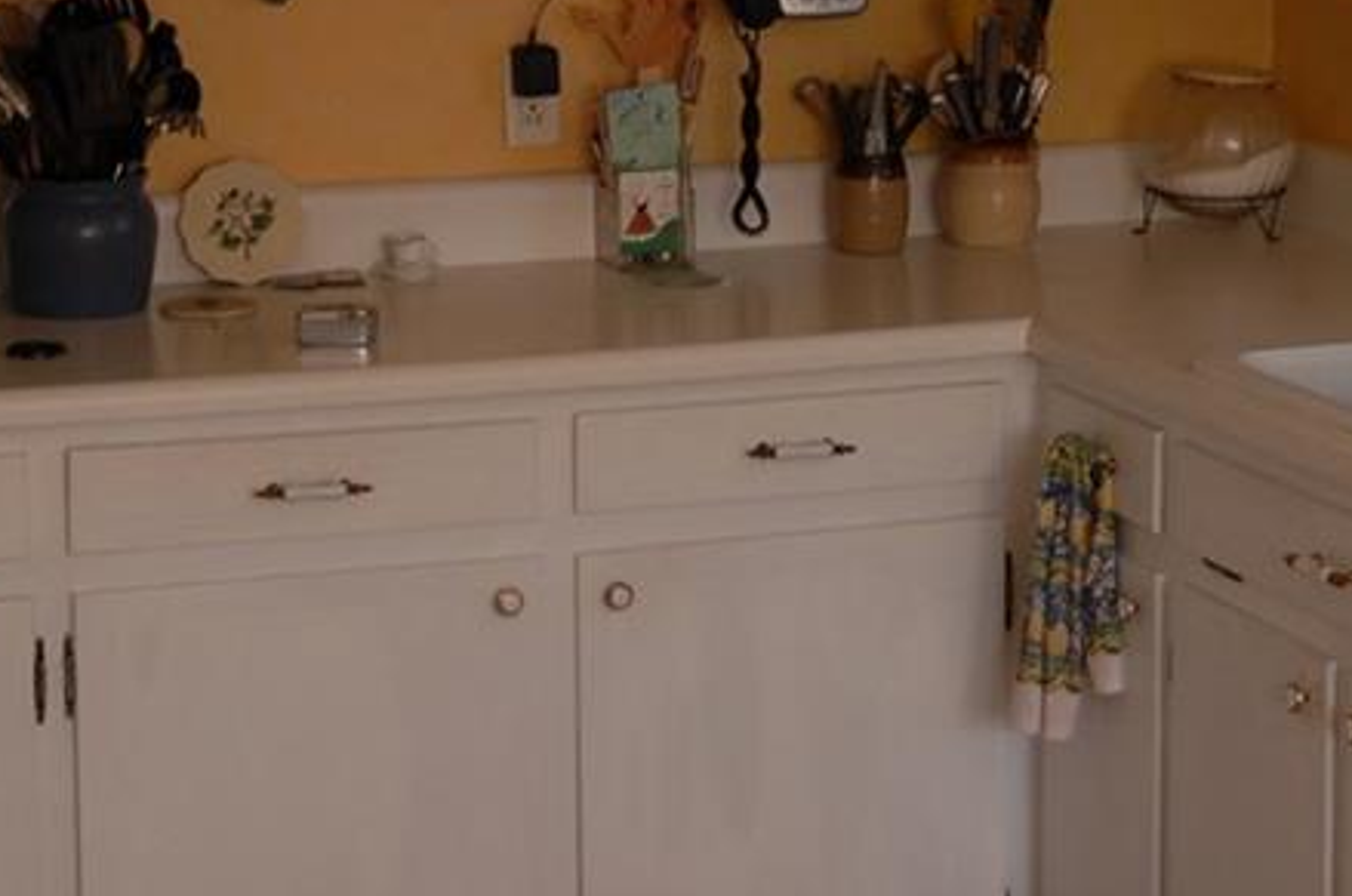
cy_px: -22
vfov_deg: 13.7
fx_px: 3674
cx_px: 942
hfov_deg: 20.7
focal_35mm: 98
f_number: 5
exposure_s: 1/100
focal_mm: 28
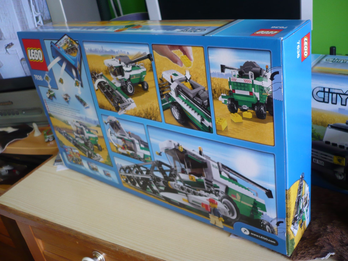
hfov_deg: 52.6
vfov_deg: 40.7
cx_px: 174
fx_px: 352
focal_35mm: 35
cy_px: 130
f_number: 2.8
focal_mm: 5.8
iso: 100
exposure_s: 1/40
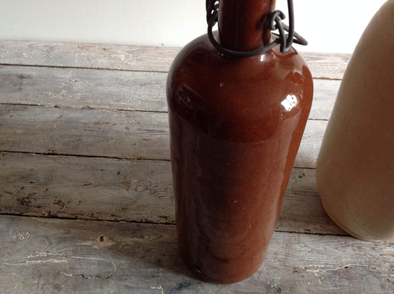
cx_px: 197
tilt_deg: -47.9
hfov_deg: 52.7
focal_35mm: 35
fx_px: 398
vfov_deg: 40.6
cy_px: 147
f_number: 2.4
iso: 250
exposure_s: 1/15
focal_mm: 4.28
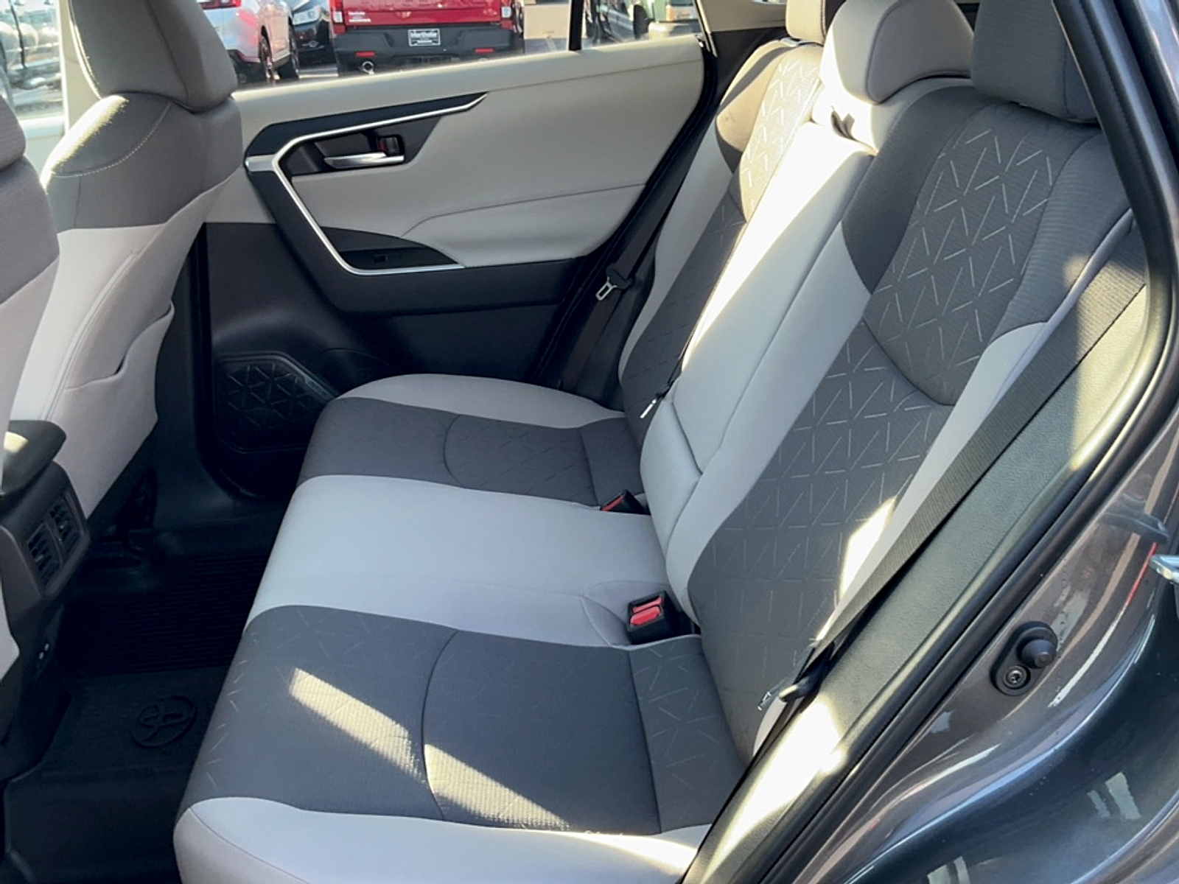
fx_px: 1022
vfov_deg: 46.8
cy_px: 442
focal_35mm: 30
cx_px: 590
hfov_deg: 60.0
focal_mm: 3
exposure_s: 1/60
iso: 40
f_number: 1.8
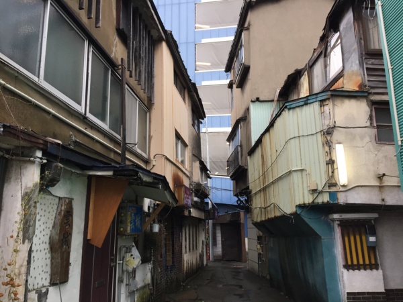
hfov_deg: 61.7
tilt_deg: +11.5
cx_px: 202
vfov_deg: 48.2
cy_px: 151
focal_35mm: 29
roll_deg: +0.8
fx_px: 338
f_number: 2.2
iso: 32
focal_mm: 4.15
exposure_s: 1/30
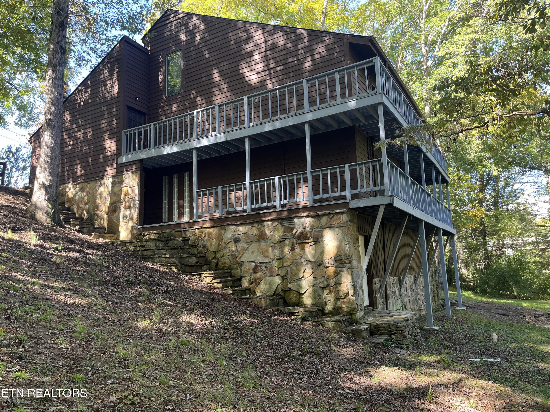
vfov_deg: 53.1
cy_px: 206
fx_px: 413
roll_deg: +2.4
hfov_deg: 67.3
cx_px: 275
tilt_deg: +9.3
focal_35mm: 26
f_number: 1.6
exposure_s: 1/121
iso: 64
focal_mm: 5.1
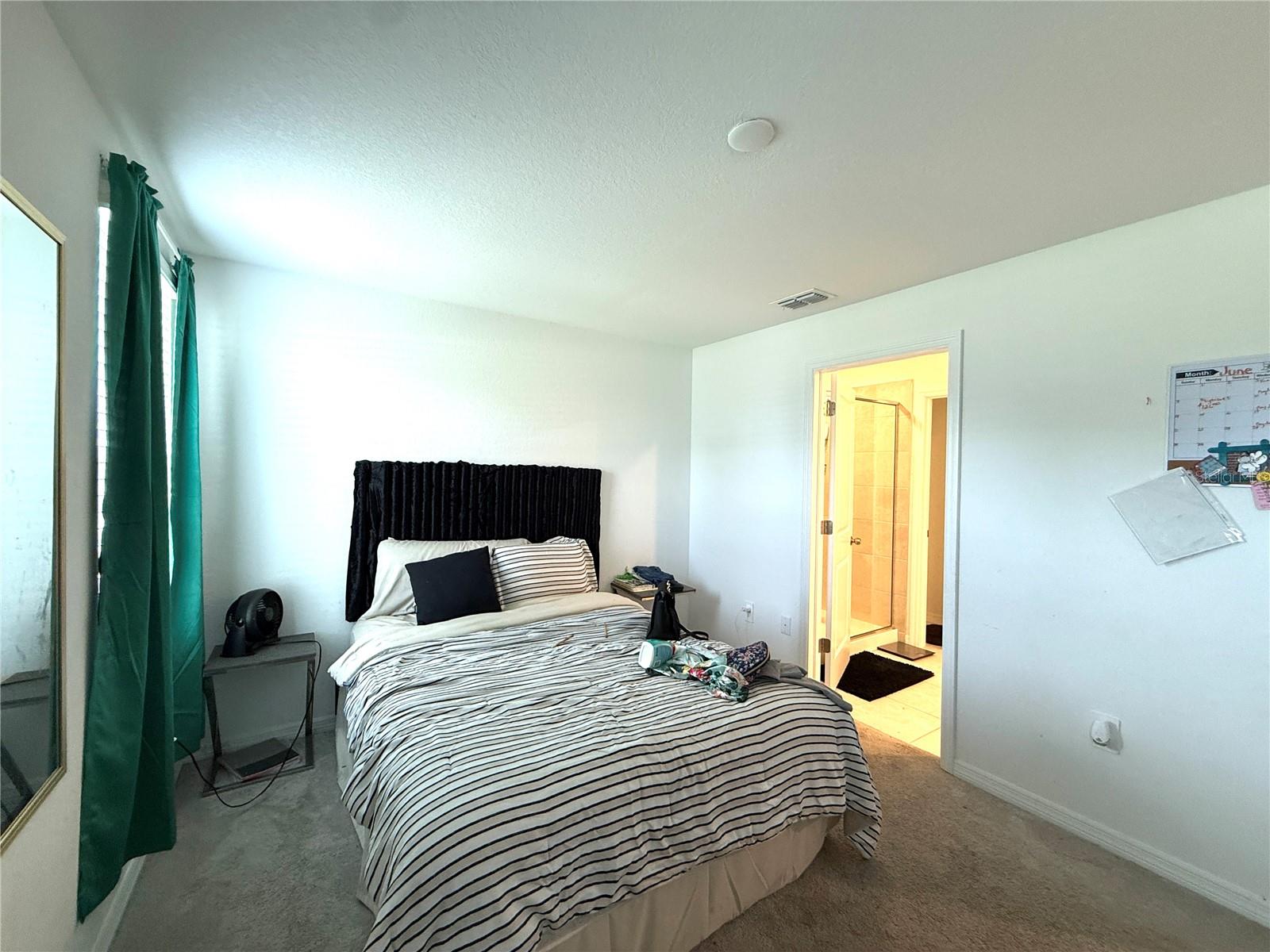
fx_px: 514
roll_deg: -0.2
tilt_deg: -0.6
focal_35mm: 14
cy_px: 476
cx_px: 635
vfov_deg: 85.7
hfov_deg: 102.1
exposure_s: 1/60
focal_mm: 2.22
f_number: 2.2
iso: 200
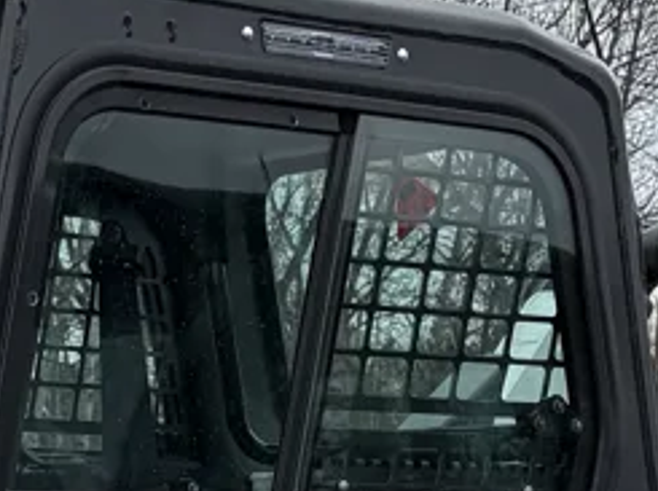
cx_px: 414
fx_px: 2980
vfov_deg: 8.8
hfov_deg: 12.6
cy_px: 1057
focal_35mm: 157
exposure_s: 1/2110
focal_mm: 6.76
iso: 80
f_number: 1.78
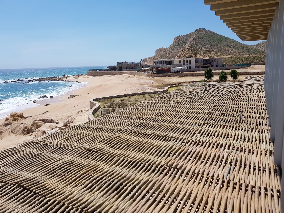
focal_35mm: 26
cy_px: 106
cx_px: 142
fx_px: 213
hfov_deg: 67.3
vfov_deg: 53.1
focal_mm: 4.2
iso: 40
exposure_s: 1/3592
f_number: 1.7
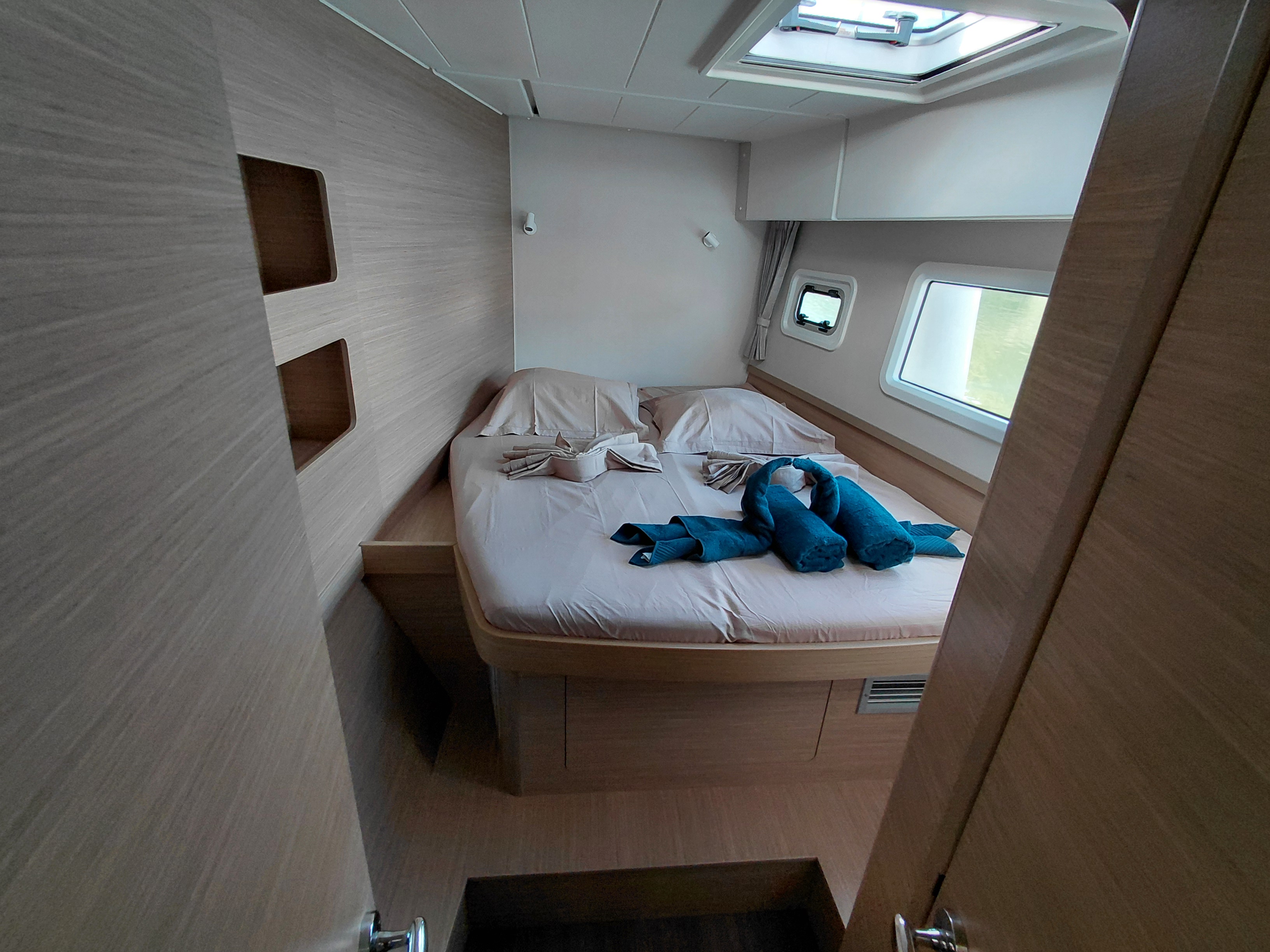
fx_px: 587
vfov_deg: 78.1
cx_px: 635
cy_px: 476
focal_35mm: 16
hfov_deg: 94.5
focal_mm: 1.64
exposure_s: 1/50
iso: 80
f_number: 2.2
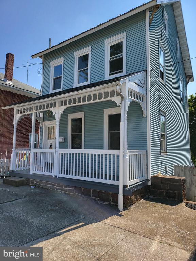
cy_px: 130
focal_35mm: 24
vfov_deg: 71.6
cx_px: 98
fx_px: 181
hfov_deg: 56.8
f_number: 1.8
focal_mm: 5
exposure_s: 1/1834
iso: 40
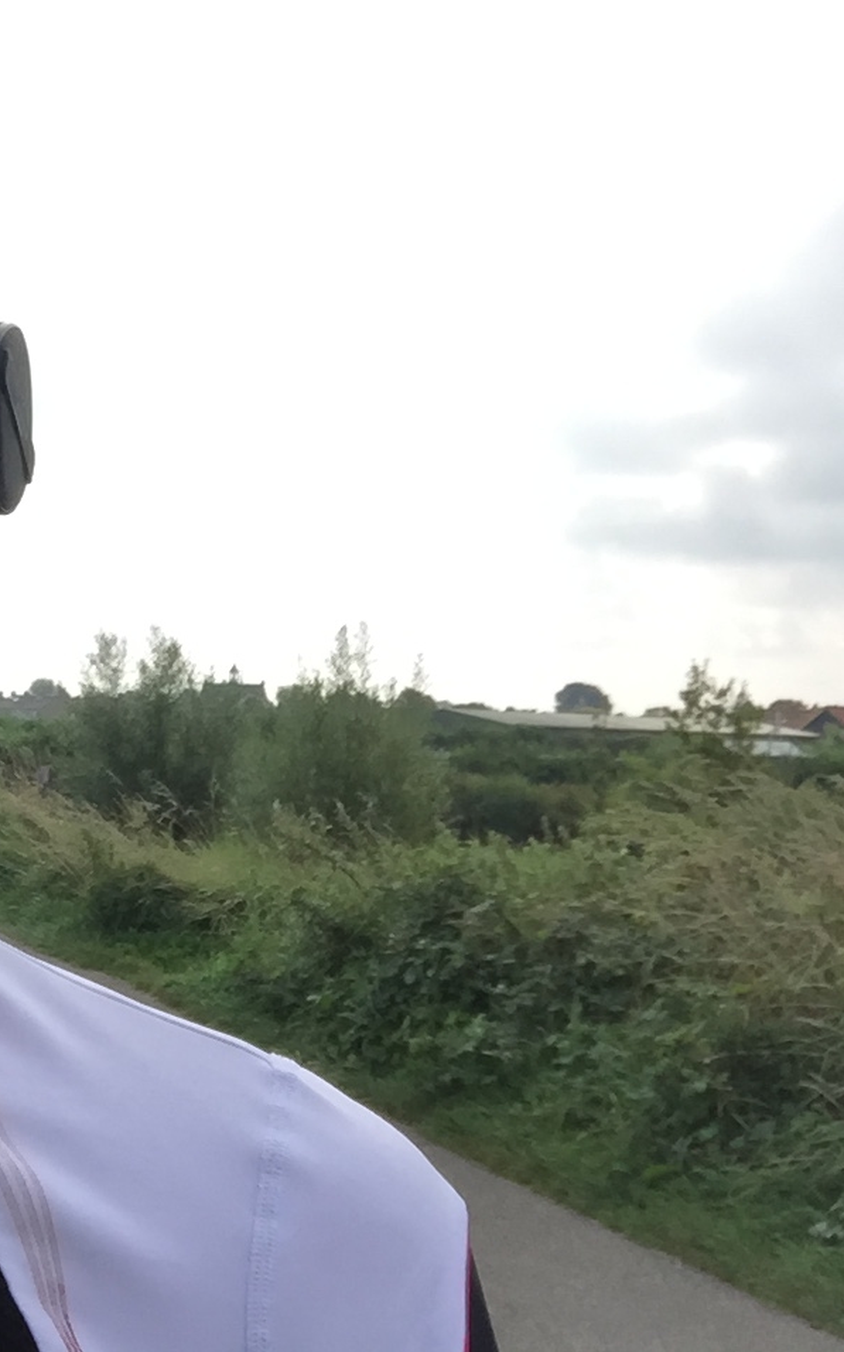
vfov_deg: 45.3
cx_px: -49
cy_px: 676
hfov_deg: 27.1
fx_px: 1620
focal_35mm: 44
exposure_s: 1/830
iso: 32
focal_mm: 2.65
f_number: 2.2
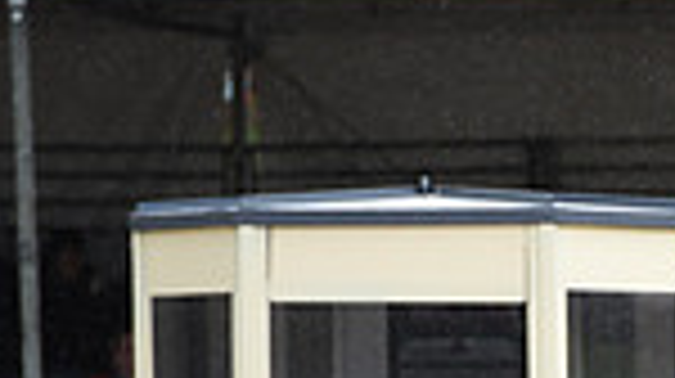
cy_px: 554
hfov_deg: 2.7
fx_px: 14518
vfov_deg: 1.5
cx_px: 1287
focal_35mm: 812
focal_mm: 200
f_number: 5
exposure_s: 1/1250
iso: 720
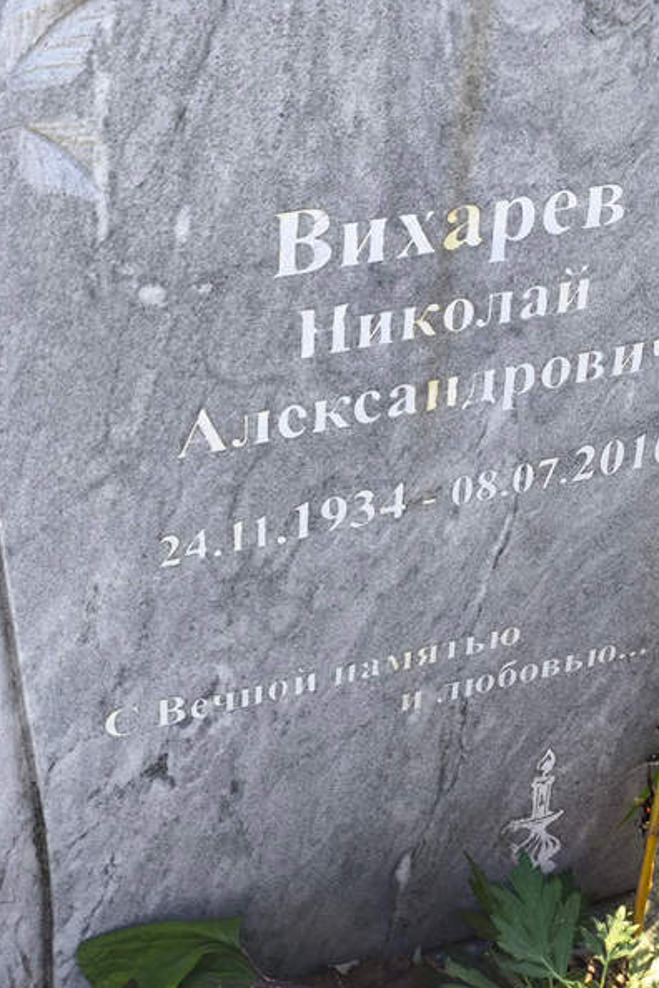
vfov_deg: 28.8
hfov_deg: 19.4
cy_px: 496
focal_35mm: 70
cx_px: 394
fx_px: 1922
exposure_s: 1/147
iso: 50
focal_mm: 4.71
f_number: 1.7
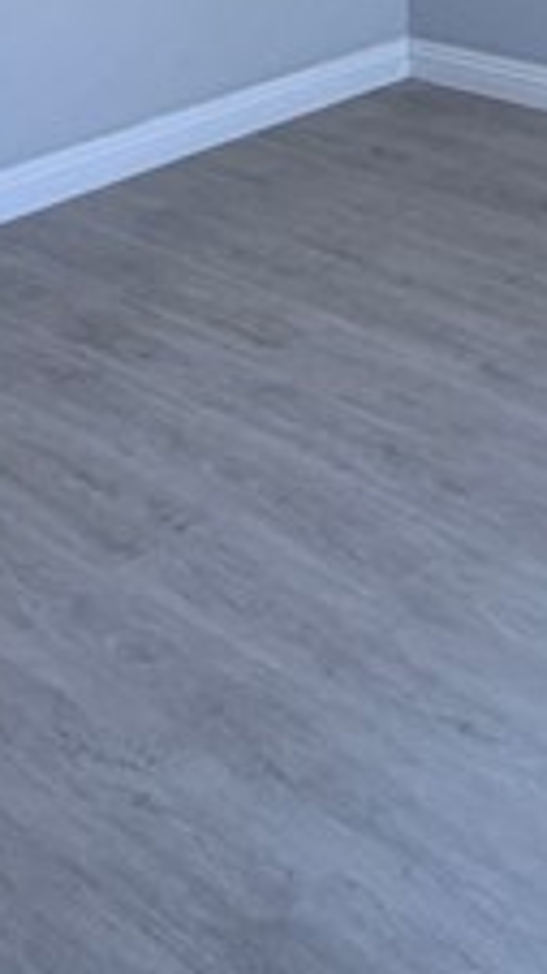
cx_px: 431
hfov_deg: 17.3
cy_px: -509
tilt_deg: +0.8
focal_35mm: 69
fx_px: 1781
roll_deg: +1.8
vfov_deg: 23.8
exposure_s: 1/121
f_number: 2.2
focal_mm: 2.22
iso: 160
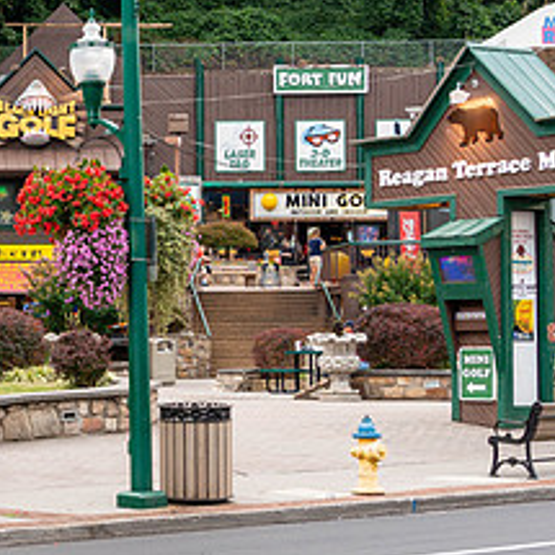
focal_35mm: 111
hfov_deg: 14.9
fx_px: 2013
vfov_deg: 15.7
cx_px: -188
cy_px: 278
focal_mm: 48
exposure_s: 1/50
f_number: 7.1
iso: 500
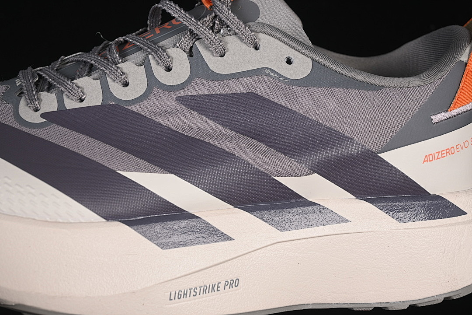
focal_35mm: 75
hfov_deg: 27.0
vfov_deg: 18.2
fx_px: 983
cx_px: 236
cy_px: 158
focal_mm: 50
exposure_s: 1/80
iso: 160
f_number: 7.1
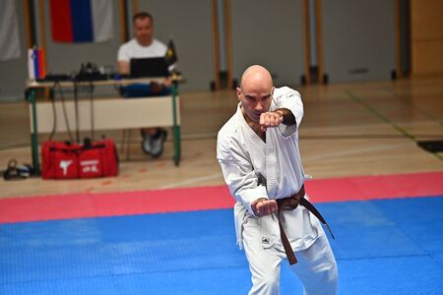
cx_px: 222
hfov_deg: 12.5
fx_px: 2030
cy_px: 148
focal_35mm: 165
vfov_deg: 8.3
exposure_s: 1/5000
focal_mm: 165
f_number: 2.8
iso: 2000
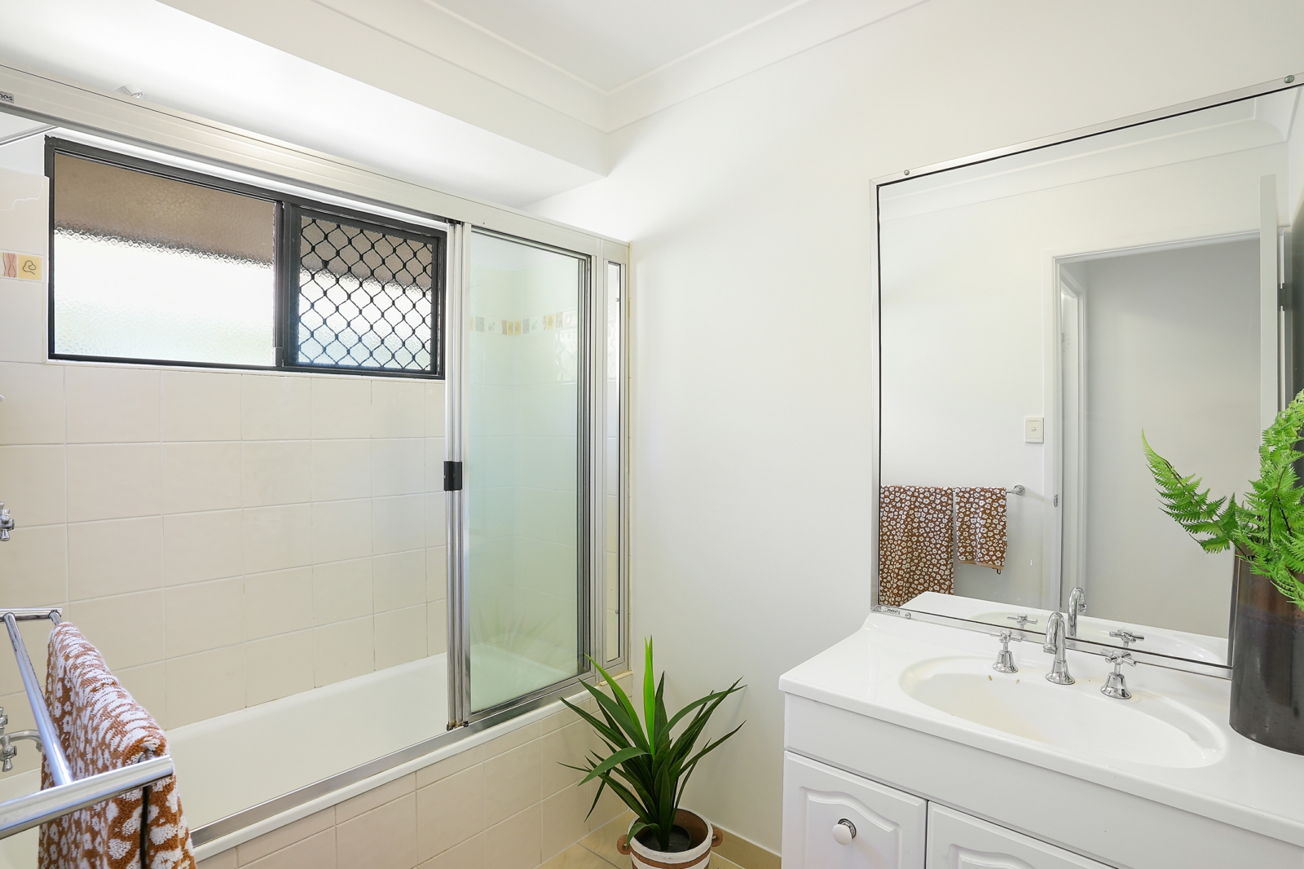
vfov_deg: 70.4
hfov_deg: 93.3
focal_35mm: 17
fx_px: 616
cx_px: 652
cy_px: 434
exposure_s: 1/1.25
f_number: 11
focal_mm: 17
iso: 200
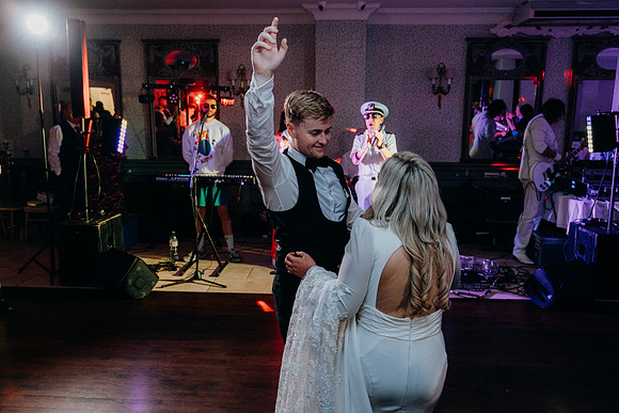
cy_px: 206
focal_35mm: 31
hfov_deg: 60.3
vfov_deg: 42.3
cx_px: 310
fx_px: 533
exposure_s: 1/160
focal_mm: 31
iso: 2500
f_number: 3.5
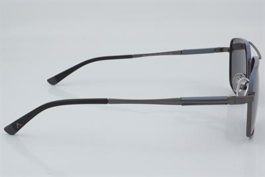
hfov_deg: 27.0
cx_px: 132
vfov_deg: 18.2
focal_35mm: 75
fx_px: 552
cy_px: 88
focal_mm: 50
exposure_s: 1/3
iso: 100
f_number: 32
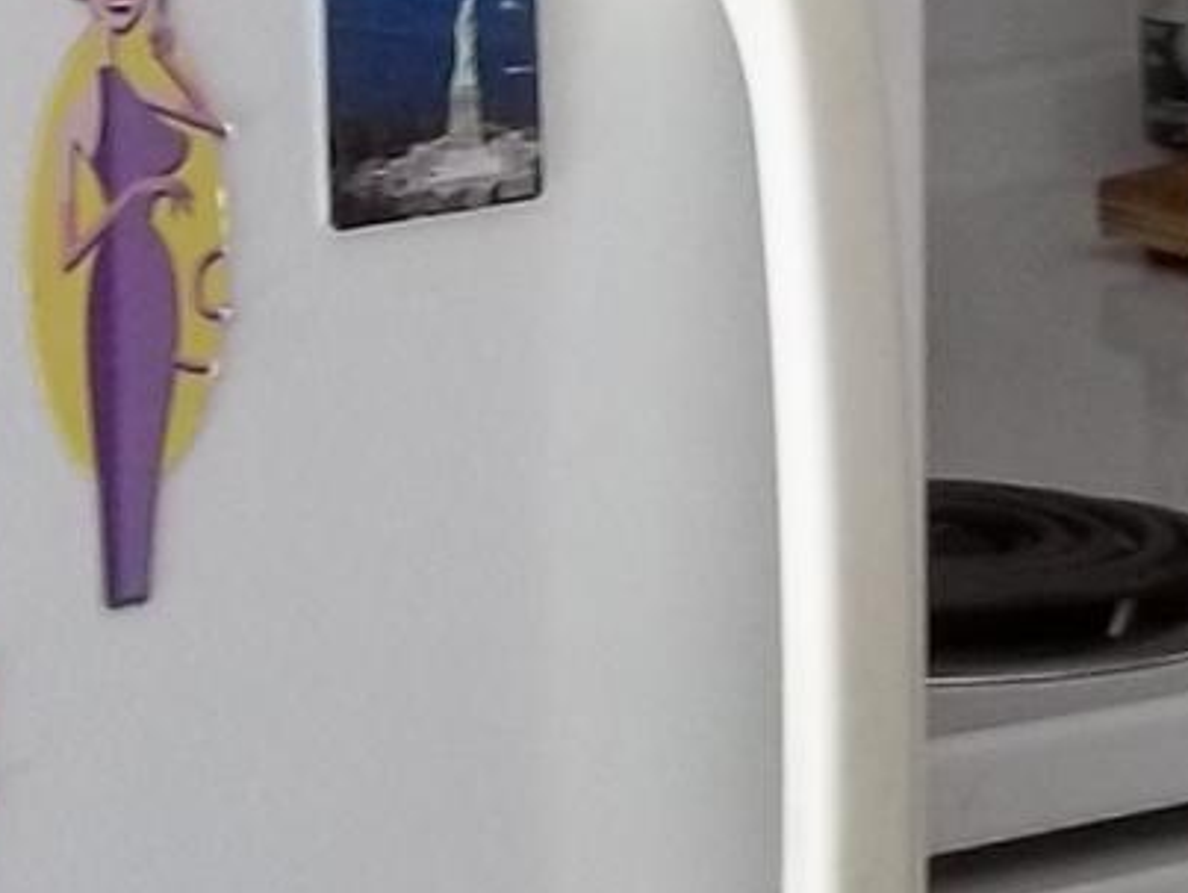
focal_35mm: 238
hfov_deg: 8.3
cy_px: -778
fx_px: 8175
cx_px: 513
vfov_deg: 6.1
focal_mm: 5.7
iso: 64
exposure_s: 1/40
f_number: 2.9
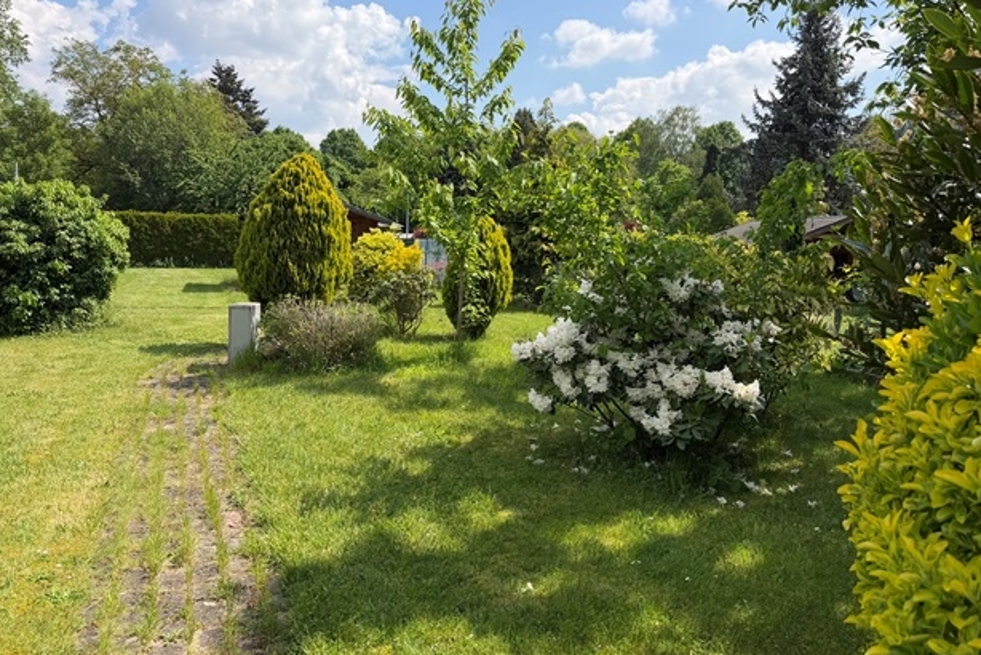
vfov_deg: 49.4
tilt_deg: -4.1
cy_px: 281
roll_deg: -2.8
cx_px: 478
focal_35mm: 26
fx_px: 709
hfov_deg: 69.4
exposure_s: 1/3953
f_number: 1.78
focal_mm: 6.76
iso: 80
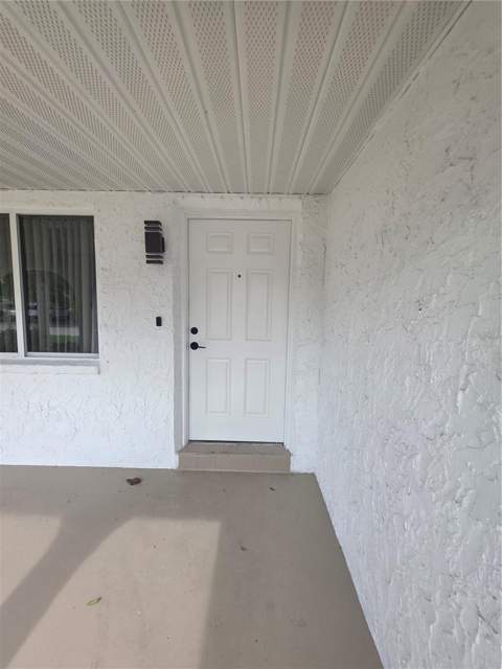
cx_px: 251
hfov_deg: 89.9
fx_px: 251
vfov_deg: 106.2
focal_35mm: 13
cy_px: 334
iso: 40
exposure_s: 1/341
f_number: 1.9
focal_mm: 2.2
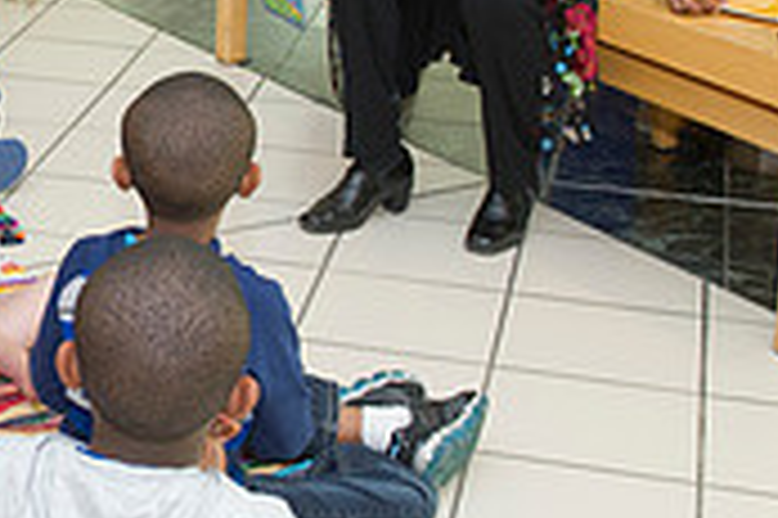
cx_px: -121
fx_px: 2245
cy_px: 63
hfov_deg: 18.7
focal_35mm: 104
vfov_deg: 13.0
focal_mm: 31
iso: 1250
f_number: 5.6
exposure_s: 1/250
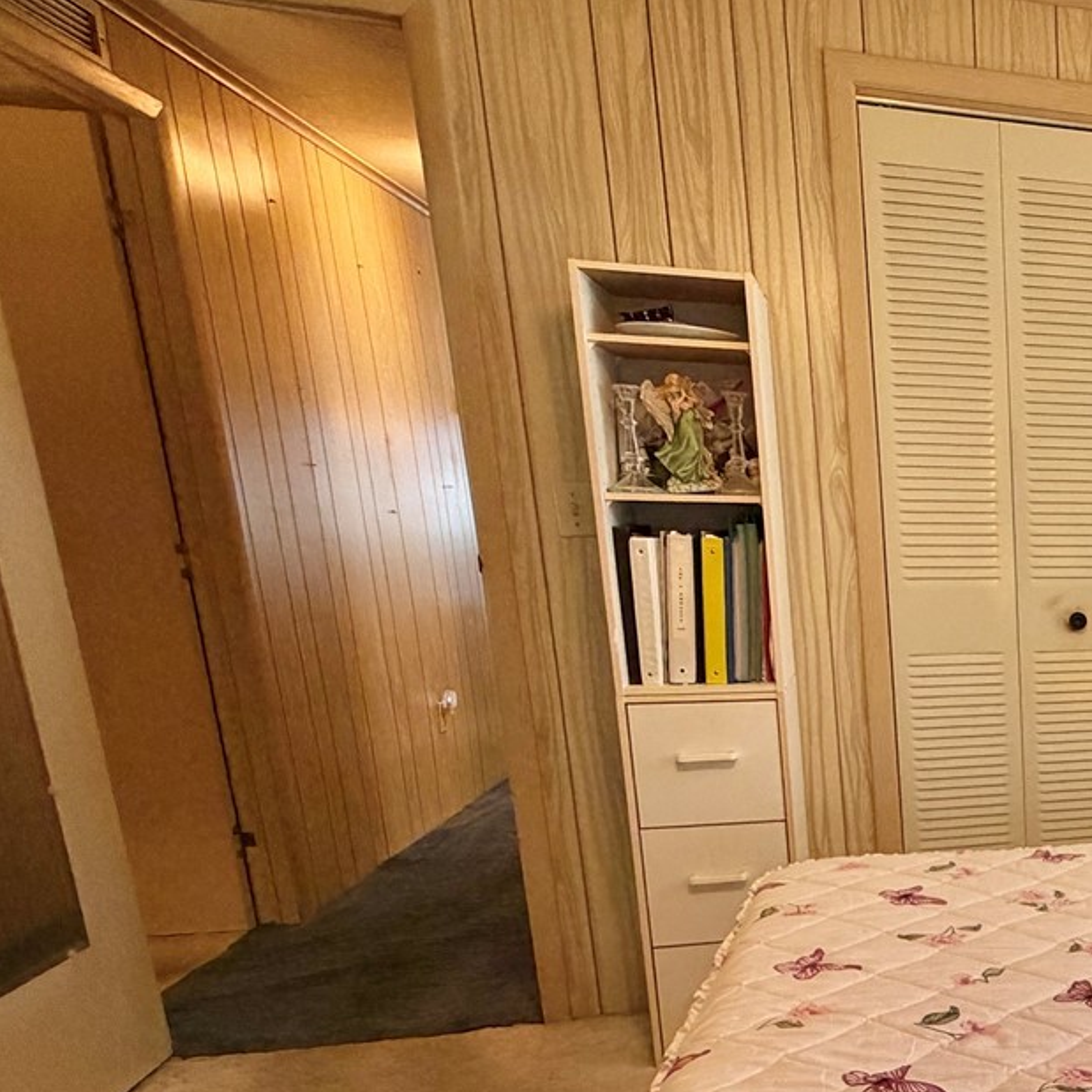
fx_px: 1142
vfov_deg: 49.7
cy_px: 774
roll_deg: -0.6
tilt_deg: -13.1
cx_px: 1267
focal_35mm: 32
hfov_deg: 39.3
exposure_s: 1/120
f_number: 2.2
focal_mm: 2.22
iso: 250
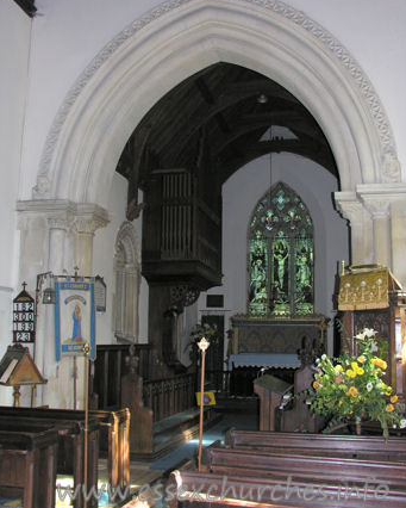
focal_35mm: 39
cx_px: 204
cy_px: 247
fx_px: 586
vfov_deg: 46.8
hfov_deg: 38.2
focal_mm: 9.5
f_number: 2.8
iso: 151
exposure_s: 1/60.1
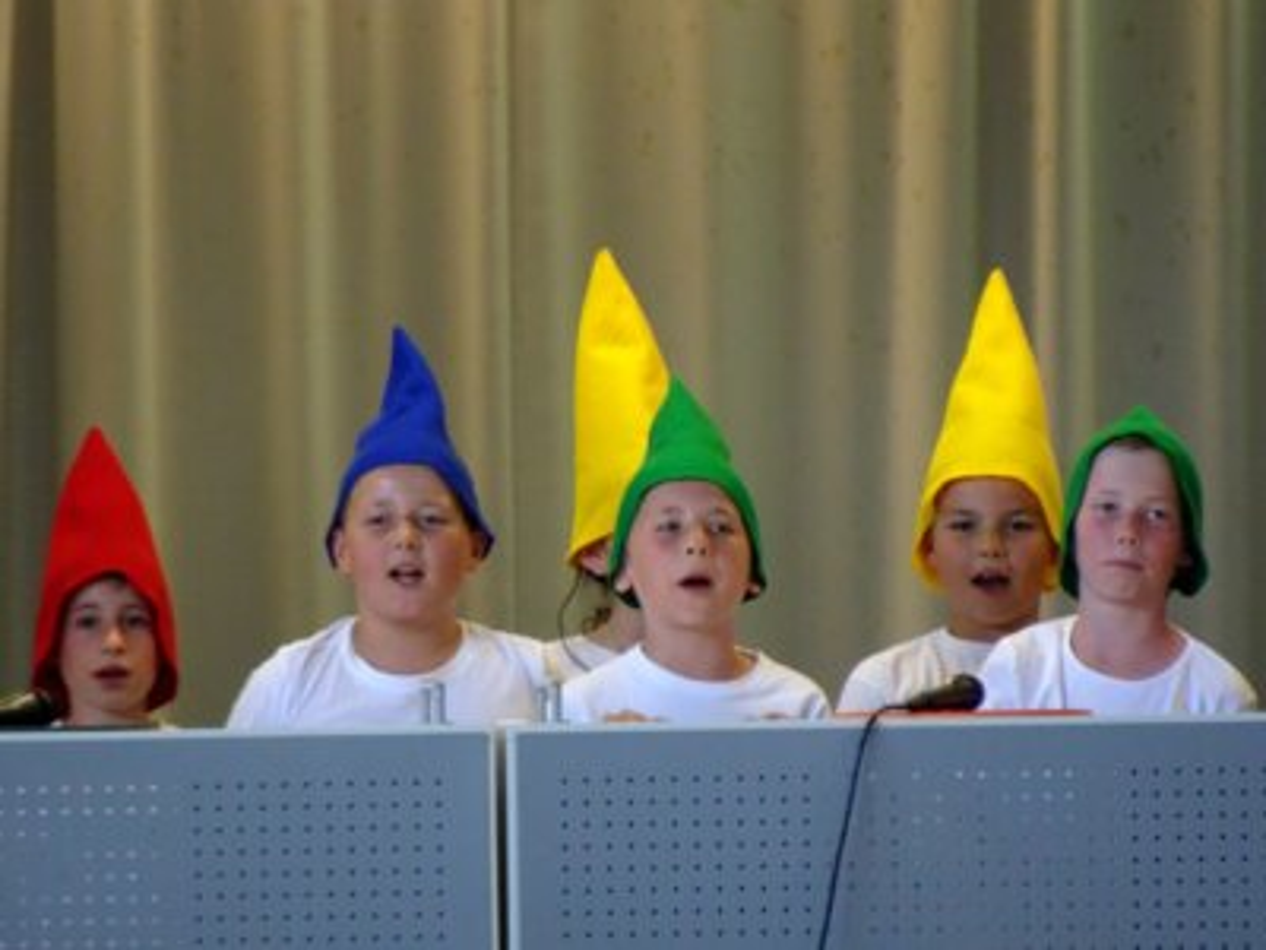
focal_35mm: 654
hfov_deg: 3.0
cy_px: 475
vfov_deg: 2.3
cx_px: 633
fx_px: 23919
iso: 800
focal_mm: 111.75
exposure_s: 1/30
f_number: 6.3
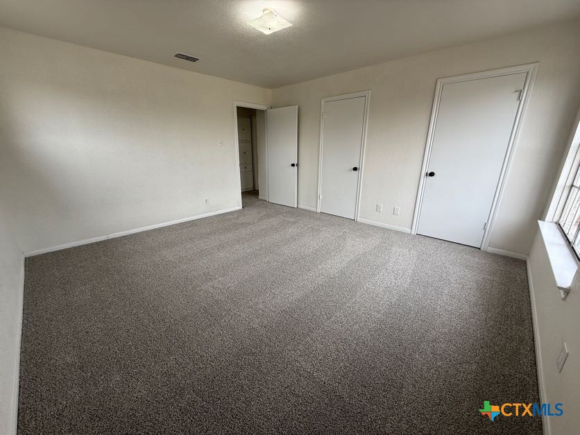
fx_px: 235
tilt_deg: -15.7
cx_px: 290
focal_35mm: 14
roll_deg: -0.3
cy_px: 218
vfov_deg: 85.7
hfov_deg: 102.1
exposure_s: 1/99
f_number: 2.2
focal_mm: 2.22
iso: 50
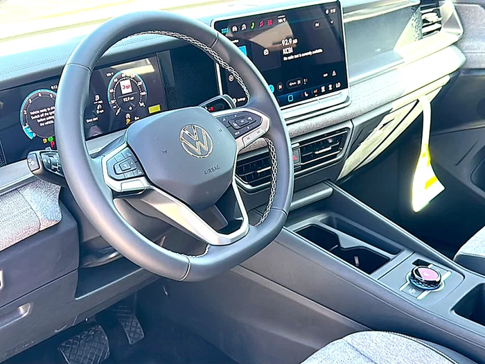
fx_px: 546
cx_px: 242
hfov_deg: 47.9
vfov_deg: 36.8
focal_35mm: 39
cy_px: 182
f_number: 1.78
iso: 125
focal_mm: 6.86
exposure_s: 1/198
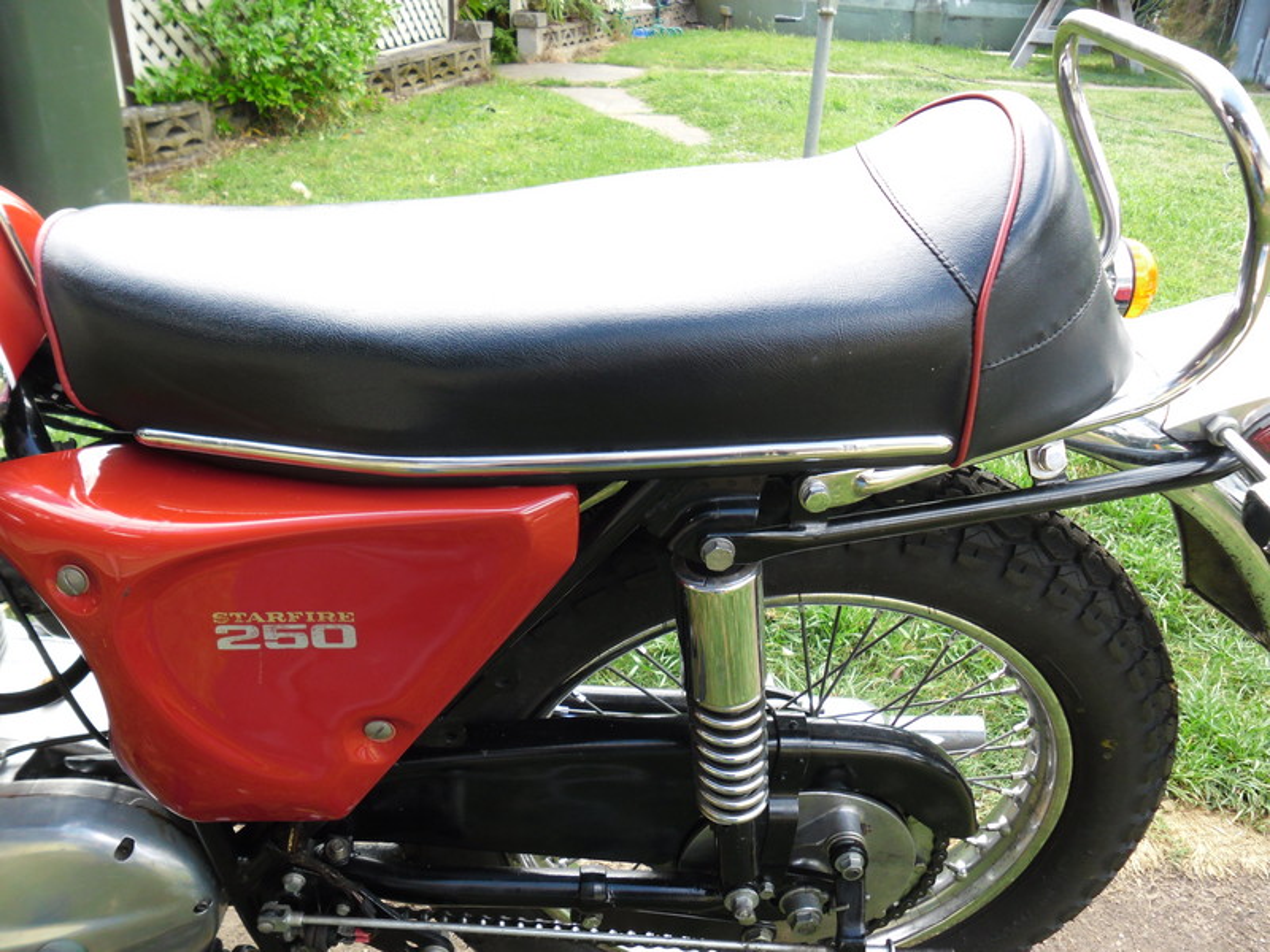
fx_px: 991
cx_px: 635
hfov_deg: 65.3
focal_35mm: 27
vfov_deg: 51.4
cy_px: 476
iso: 80
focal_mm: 4.9
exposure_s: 1/90
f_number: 3.5
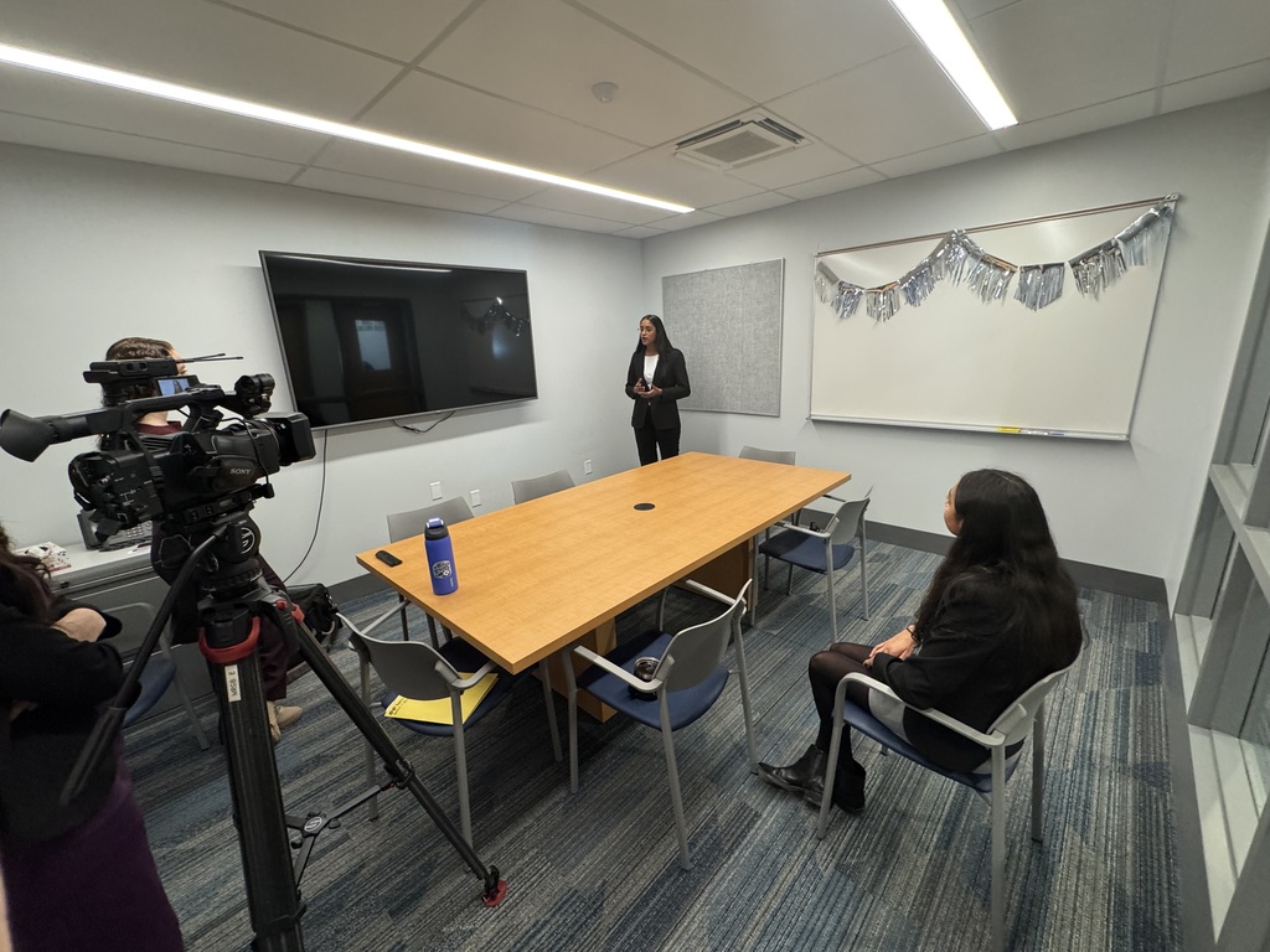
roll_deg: +3.3
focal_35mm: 14
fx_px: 514
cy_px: 476
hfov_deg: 102.1
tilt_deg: -15.4
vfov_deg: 85.7
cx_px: 635
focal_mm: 2.22
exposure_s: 1/71
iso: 320
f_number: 2.2
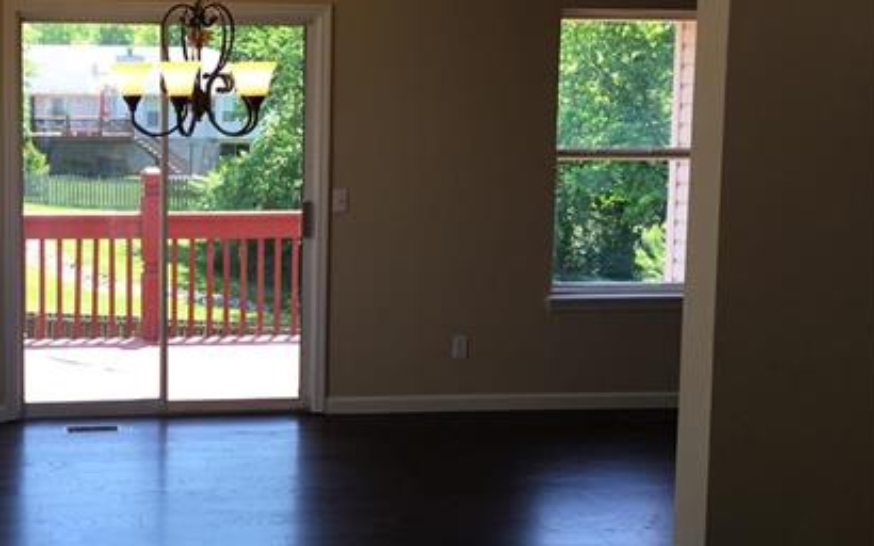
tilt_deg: -4.0
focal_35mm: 48
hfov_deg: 40.5
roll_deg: -0.1
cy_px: 222
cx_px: 203
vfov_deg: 26.8
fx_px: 1143
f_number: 2.2
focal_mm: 4.15
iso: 25
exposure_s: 1/120
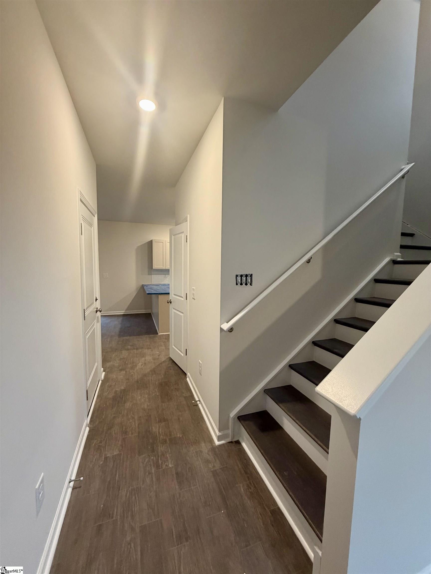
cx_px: 216
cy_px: 287
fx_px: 232
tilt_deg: -3.6
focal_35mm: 14
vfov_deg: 102.1
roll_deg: -0.6
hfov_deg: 85.7
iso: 320
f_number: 2.2
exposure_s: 1/60
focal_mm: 2.22
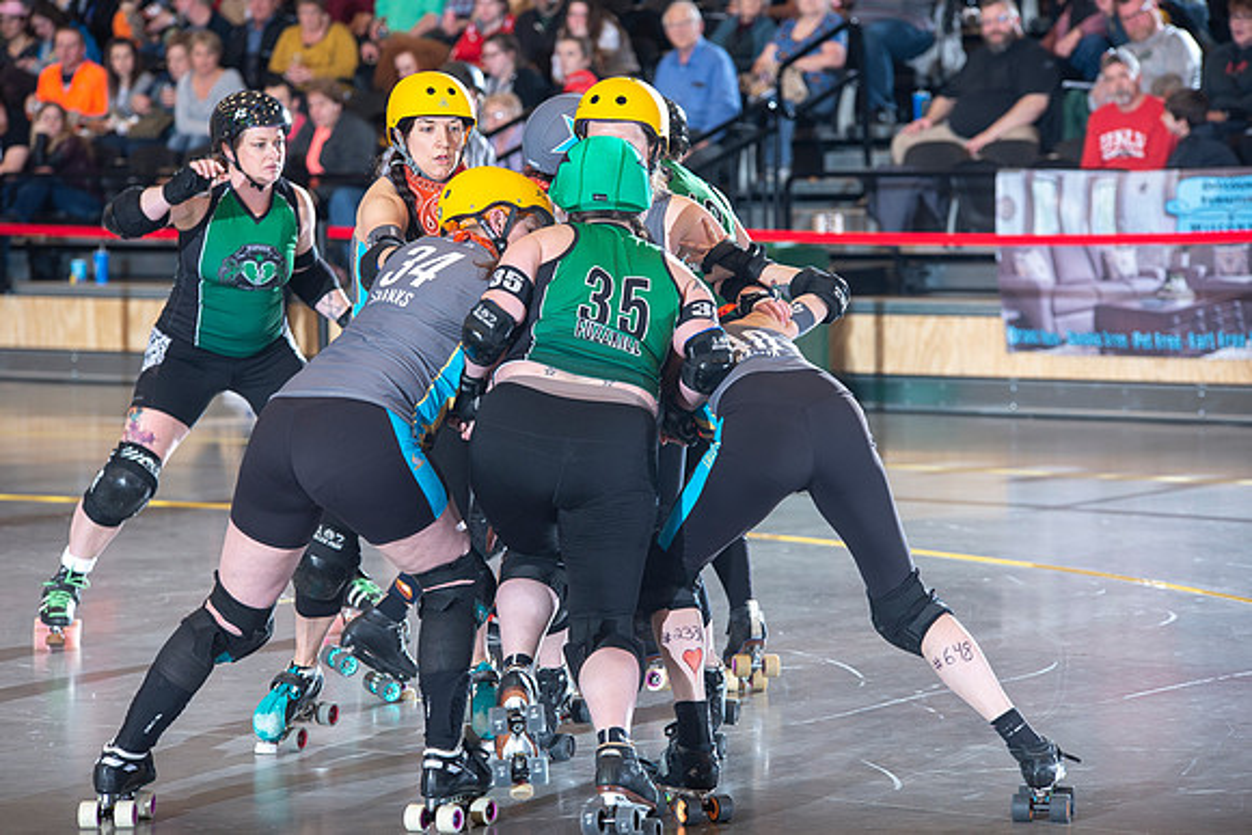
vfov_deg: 8.6
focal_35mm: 160
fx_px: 5565
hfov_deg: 12.8
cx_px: 626
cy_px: 418
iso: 640
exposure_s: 1/160
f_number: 5.6
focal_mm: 160
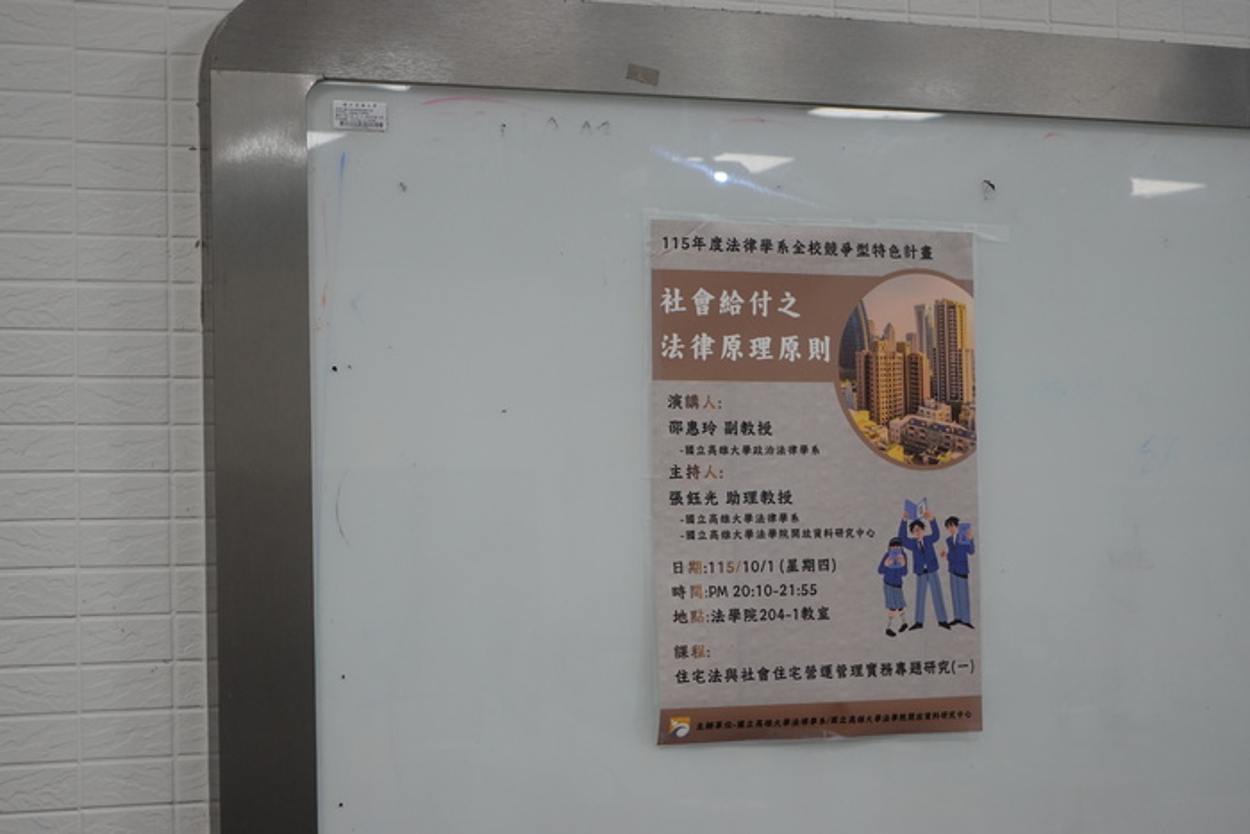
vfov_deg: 19.5
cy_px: 417
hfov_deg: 28.8
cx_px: 625
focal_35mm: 70
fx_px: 2431
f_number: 2.8
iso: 400
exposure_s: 1/80
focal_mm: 25.7
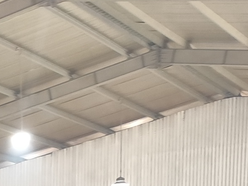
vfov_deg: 8.5
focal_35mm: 159
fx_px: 1140
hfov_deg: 10.6
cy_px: 448
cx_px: -349
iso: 1600
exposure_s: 1/25
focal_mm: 6.14
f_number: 1.65
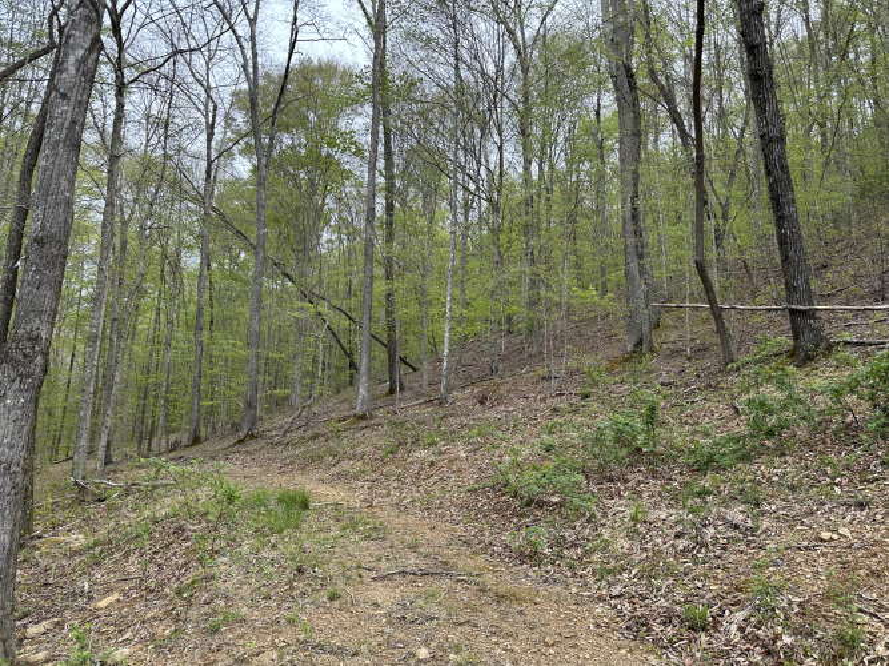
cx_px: 444
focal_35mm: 24
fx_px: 616
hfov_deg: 71.6
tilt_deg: +10.2
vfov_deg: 56.8
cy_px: 333
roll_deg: -4.2
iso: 80
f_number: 1.78
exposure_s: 1/989
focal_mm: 6.86
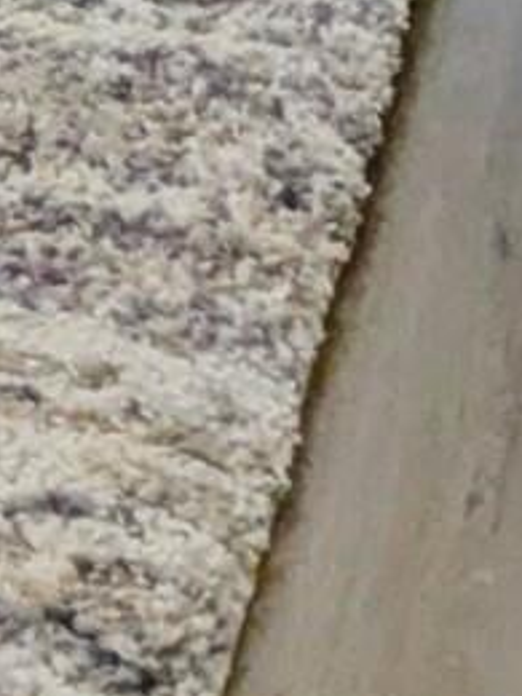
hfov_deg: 9.6
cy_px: -1321
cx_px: -950
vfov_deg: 11.0
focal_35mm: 126
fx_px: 2533
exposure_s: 1/120
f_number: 2.2
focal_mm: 2.35
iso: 101
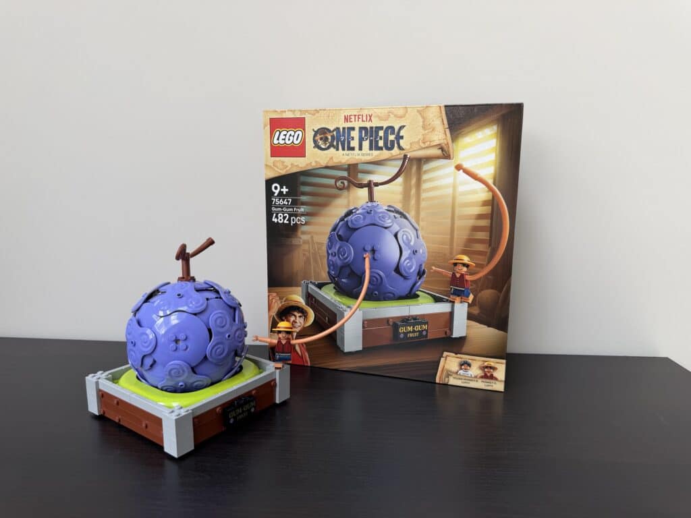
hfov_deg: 71.6
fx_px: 479
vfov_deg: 56.8
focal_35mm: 24
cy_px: 259
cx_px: 346
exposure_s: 1/121
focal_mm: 6.76
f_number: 1.78
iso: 64
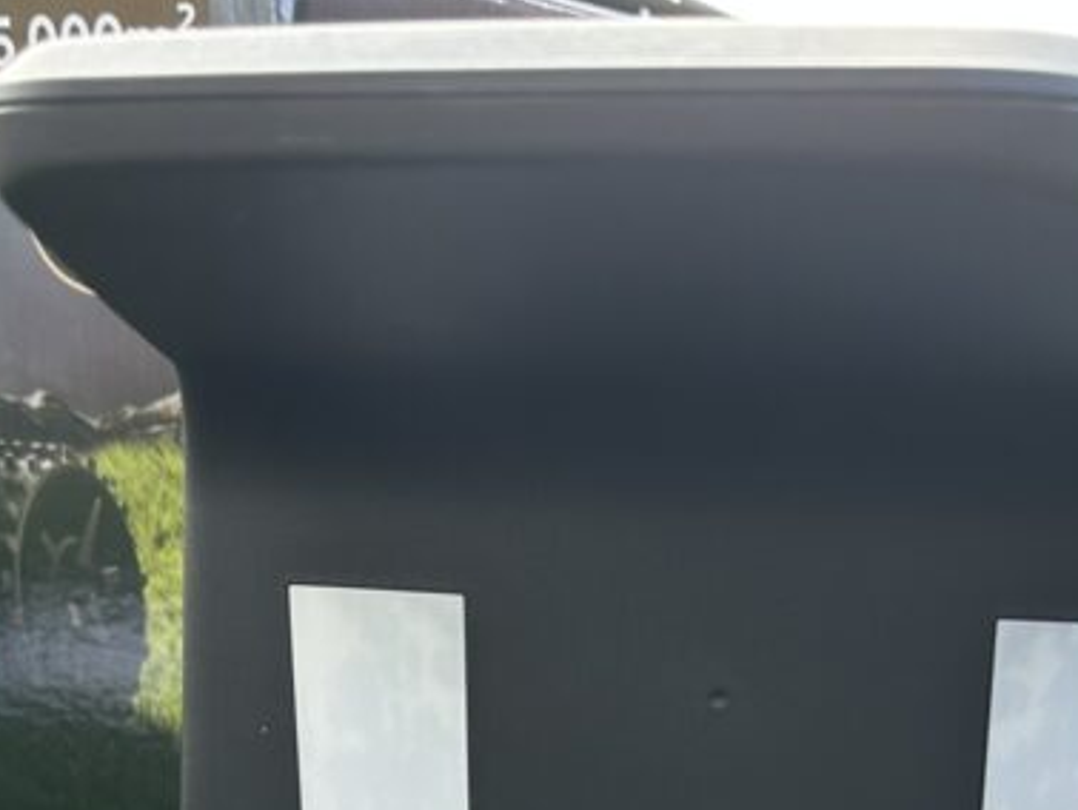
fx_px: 2025
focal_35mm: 65
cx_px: 662
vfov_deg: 20.8
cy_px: 1027
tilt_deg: -18.0
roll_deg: -2.4
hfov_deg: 29.7
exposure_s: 1/137
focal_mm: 6.86
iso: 64
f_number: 1.78
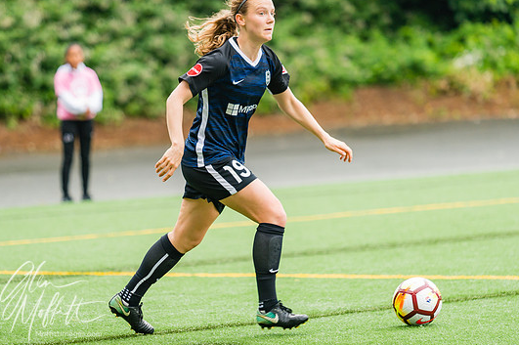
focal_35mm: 251
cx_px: 186
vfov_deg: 5.5
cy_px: 210
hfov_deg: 8.2
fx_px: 3615
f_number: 2.8
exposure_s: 1/1000
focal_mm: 170
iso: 500
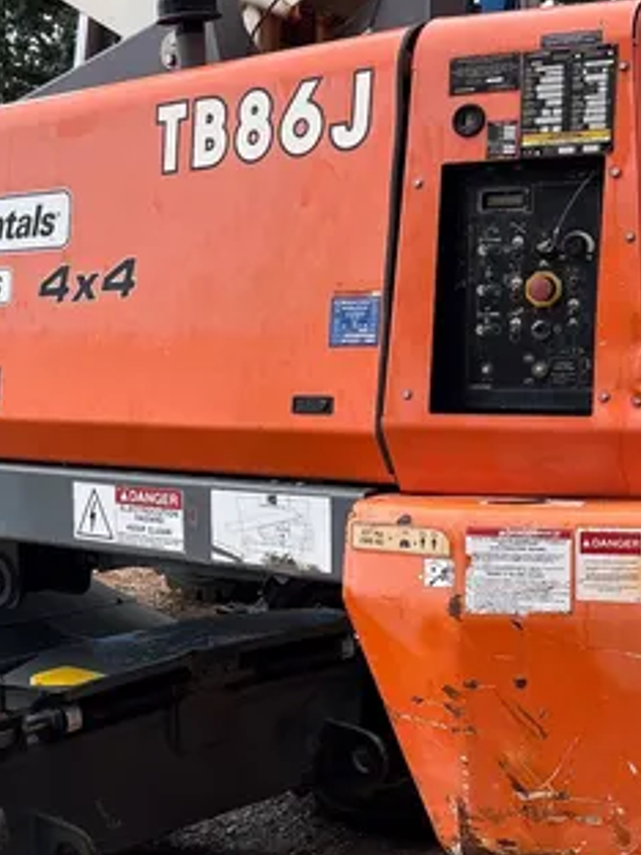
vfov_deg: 31.6
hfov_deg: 23.5
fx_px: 1506
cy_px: 495
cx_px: 79
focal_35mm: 61
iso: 64
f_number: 1.6
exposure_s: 1/581
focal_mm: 5.96
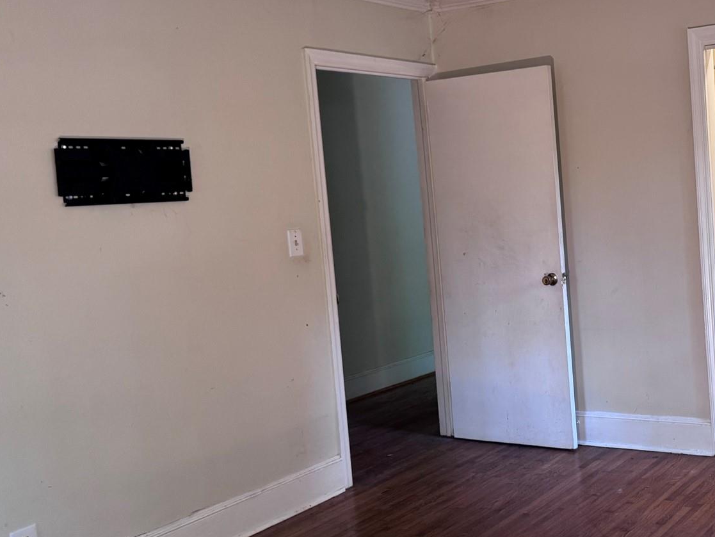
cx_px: 632
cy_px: 244
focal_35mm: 44
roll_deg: +3.6
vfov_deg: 32.9
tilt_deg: -3.7
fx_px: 909
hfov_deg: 40.0
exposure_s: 1/60
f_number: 1.78
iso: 320
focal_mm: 6.76
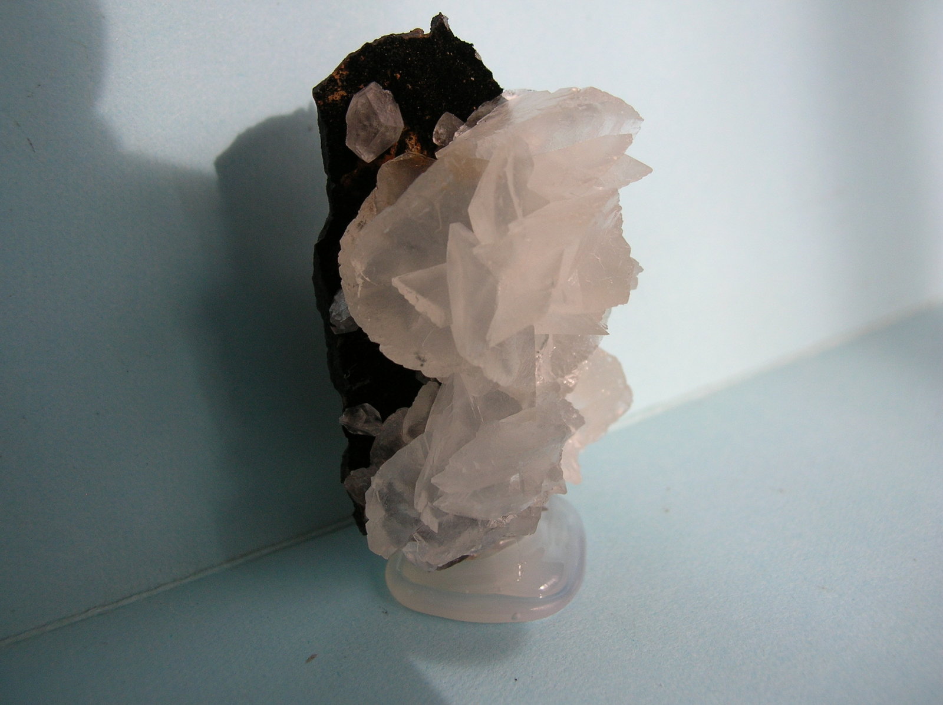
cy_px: 352
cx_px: 472
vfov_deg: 38.6
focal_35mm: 37
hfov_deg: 50.2
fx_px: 1007
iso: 50
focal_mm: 6.2
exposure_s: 1/168
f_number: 2.7
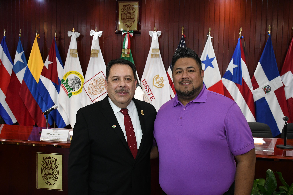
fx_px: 293
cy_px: 98
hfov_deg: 53.1
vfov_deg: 36.9
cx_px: 146
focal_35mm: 36
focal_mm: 24
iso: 3200
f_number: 5
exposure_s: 1/100
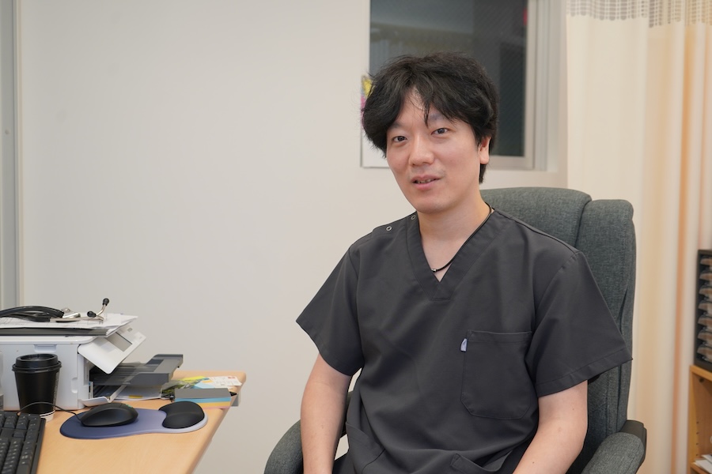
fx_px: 732
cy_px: 237
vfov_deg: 35.9
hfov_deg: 51.9
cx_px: 356
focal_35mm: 37
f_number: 4
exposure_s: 1/160
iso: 500
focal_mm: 37
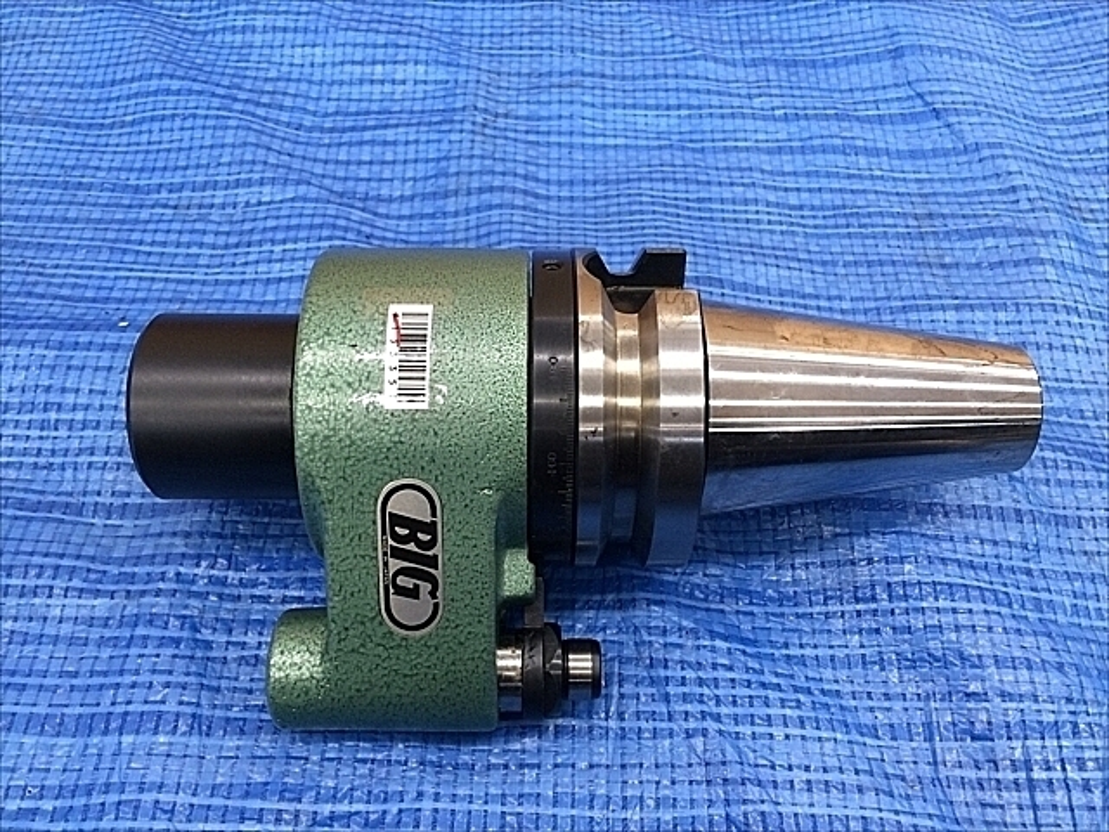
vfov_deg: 48.2
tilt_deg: -57.4
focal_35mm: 29
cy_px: 416
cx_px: 554
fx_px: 929
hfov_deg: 61.7
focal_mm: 4.15
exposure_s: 1/30
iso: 125
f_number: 2.2
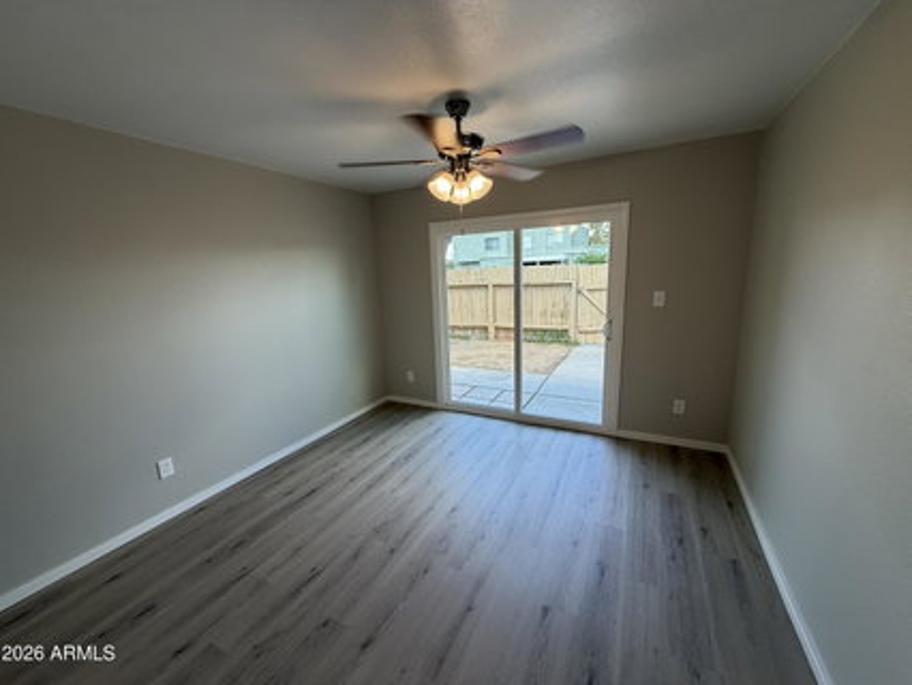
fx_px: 369
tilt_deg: -10.5
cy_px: 342
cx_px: 456
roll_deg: +3.4
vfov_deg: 85.7
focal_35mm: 14
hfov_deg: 102.0
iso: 100
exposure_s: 1/120
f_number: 2.2
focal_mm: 2.22
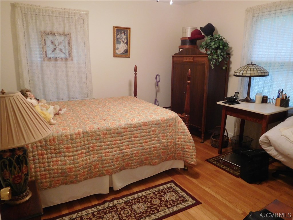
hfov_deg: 69.4
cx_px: 146
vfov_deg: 54.9
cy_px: 110
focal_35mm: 25
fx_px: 212
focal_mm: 4.5
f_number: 3.4
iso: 400
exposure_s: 1/8
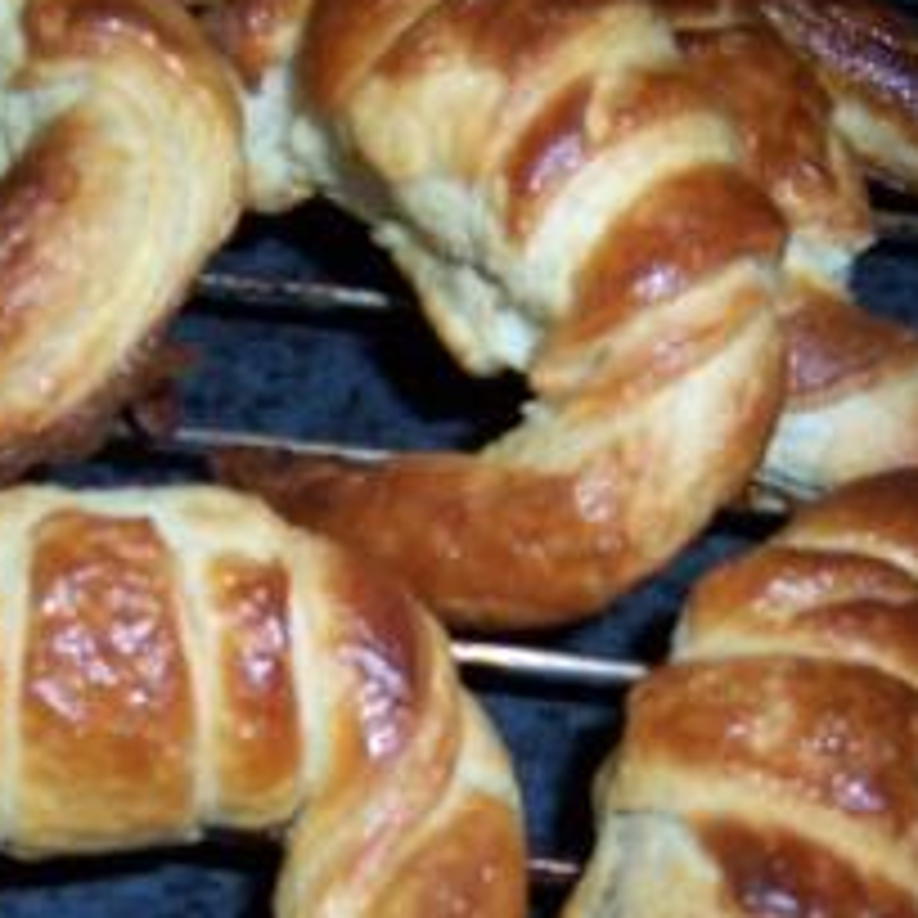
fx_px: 1920
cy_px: 558
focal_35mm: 64
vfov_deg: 26.8
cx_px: 292
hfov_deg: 26.7
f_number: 2.8
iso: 140
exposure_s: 1/60
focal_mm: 5.5
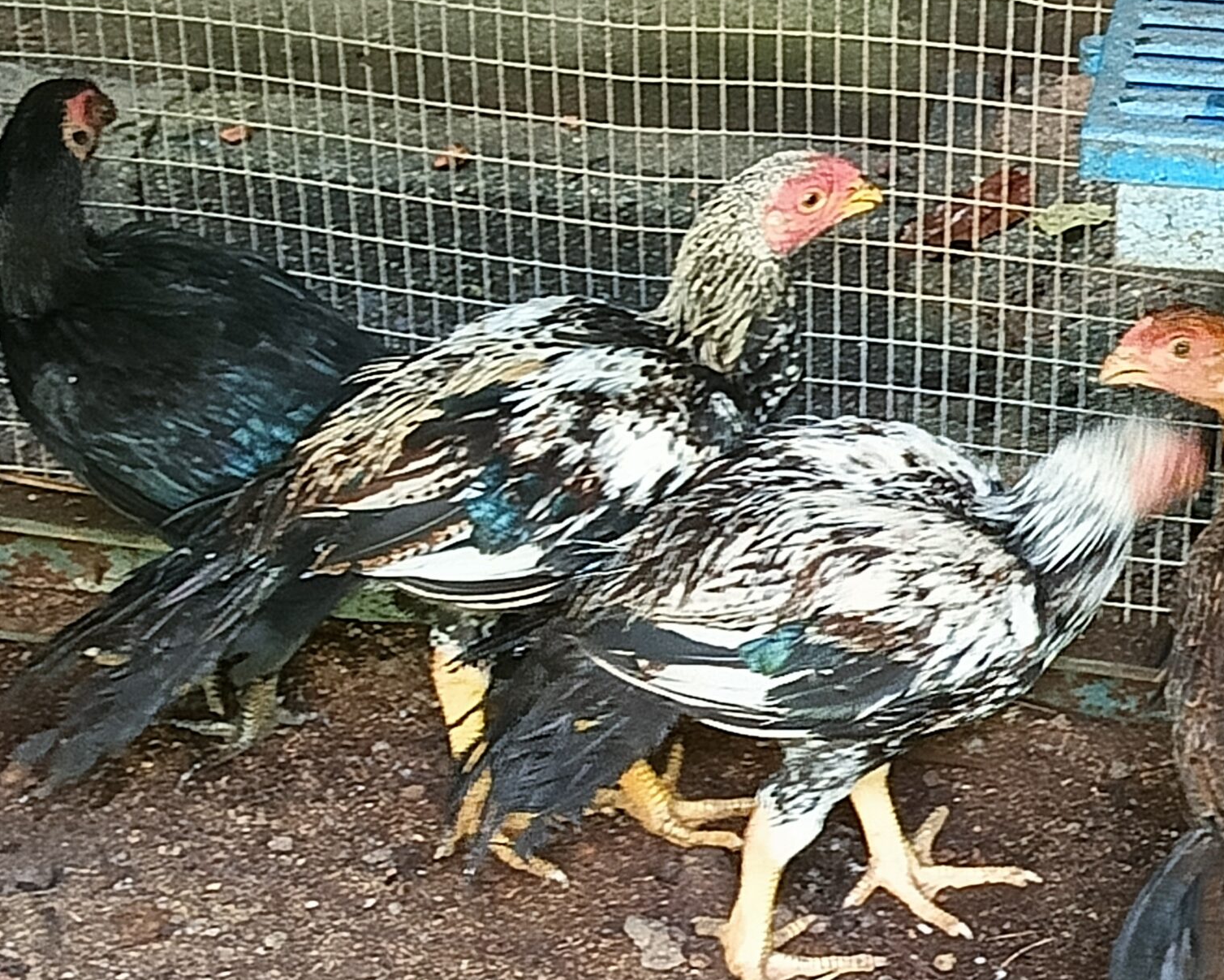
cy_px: 573
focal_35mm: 111
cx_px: 804
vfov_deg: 13.9
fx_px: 4022
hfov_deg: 17.3
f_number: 1.75
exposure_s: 1/50
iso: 1000
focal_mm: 5.24
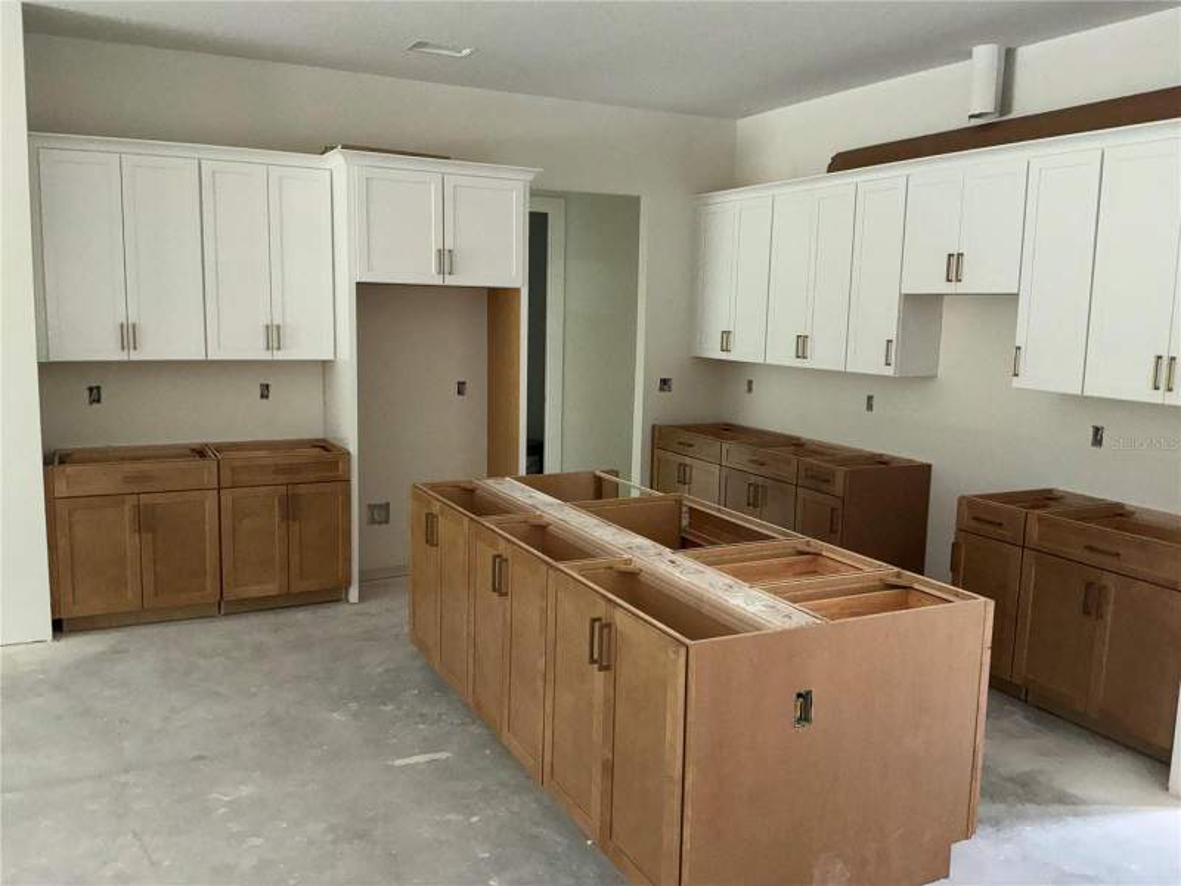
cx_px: 590
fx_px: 955
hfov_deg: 63.4
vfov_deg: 49.7
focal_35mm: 28
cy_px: 443
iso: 80
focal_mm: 3
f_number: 1.8
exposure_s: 1/60
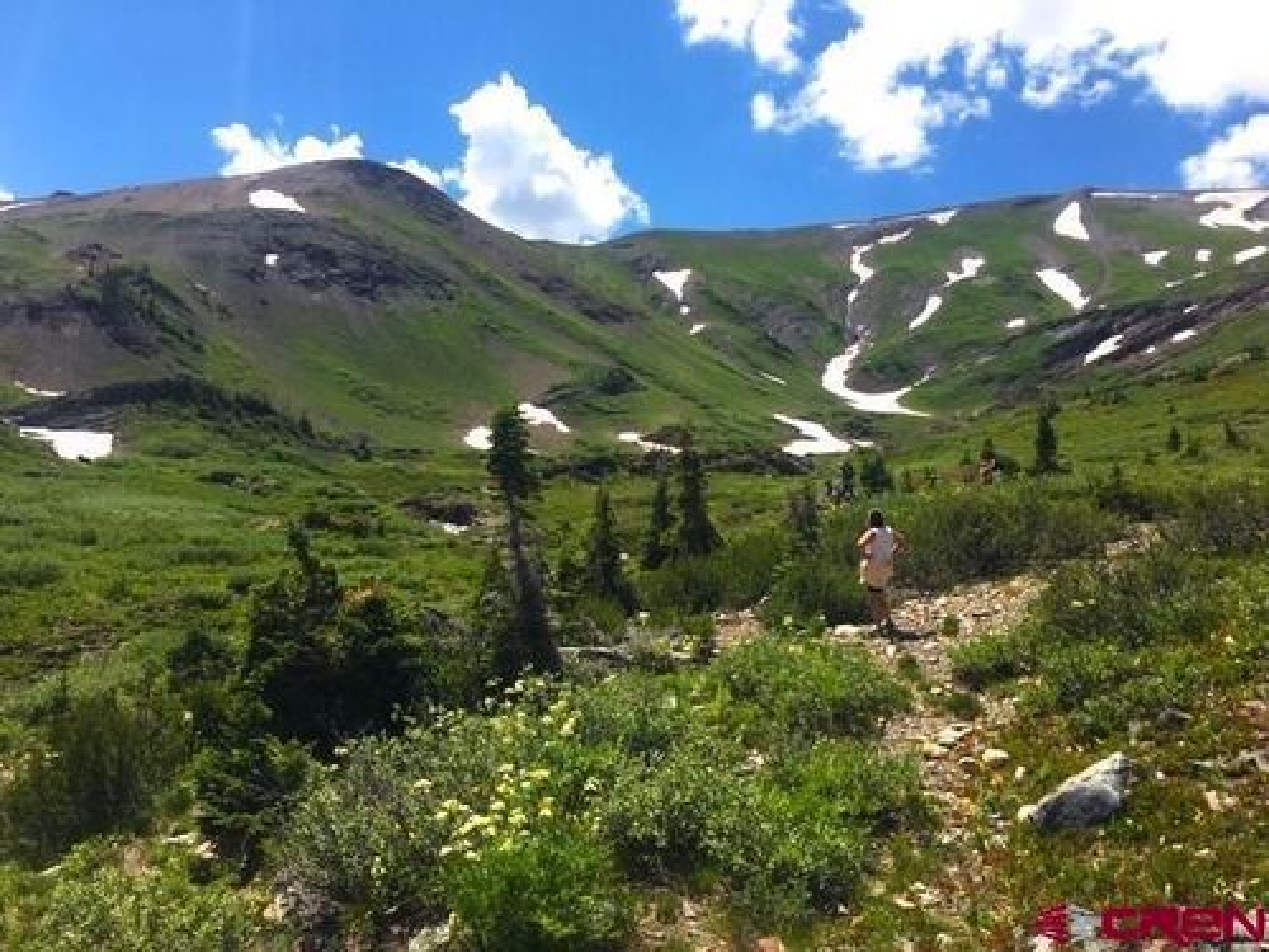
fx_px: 1063
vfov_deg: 48.2
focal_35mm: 29
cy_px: 476
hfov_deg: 61.7
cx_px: 634
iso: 25
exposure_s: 1/1672
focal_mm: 4.15
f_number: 2.2
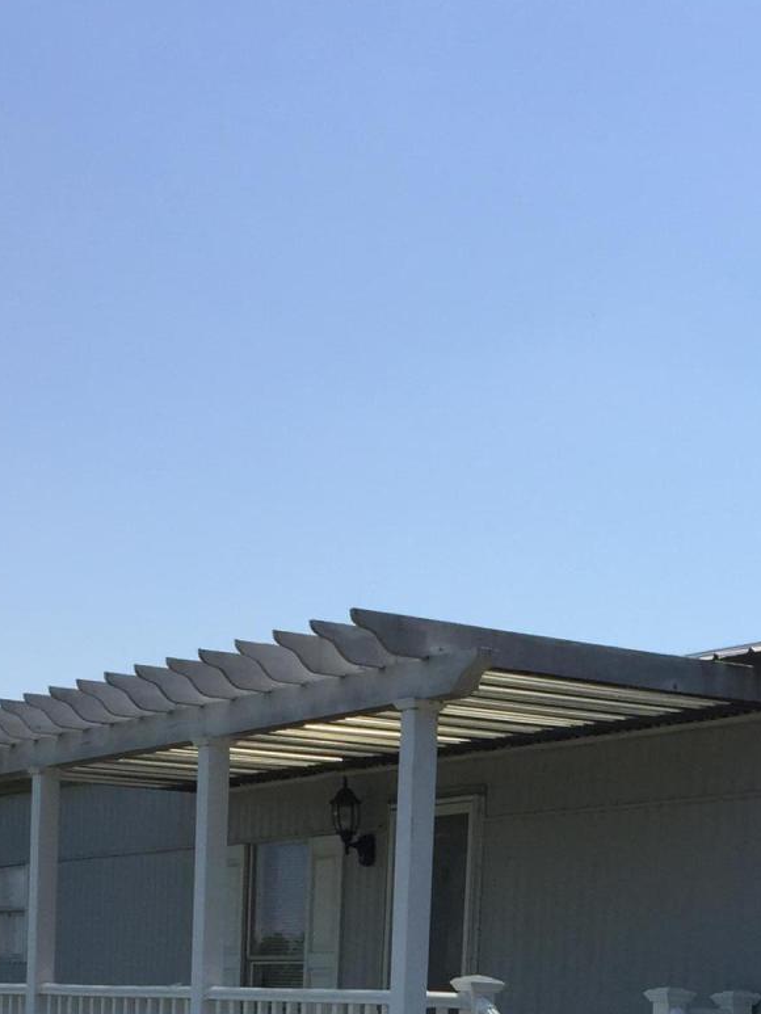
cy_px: 1276
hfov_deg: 19.4
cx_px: 615
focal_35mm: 75
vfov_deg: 23.3
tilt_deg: -5.9
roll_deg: -3.9
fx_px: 2198
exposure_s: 1/3049
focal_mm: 4.15
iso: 32
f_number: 2.2
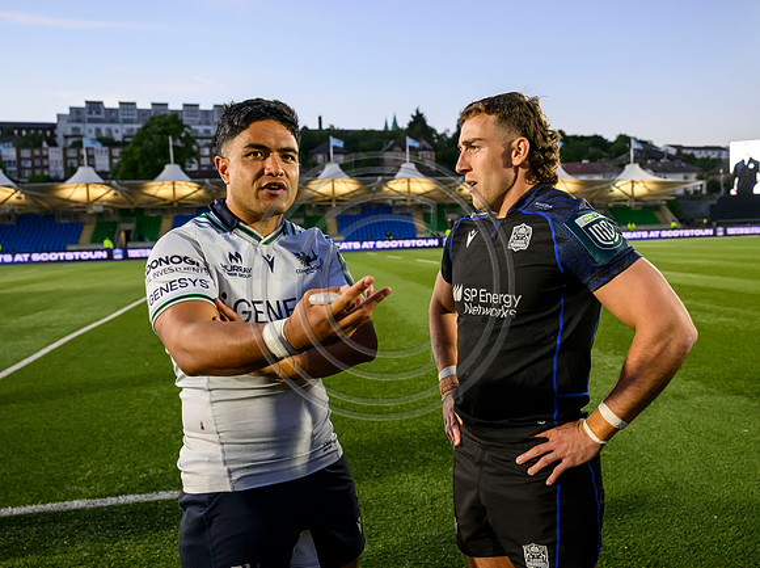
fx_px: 728
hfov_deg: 54.9
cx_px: 441
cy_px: 275
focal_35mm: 33
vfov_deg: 42.6
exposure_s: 1/1000
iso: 3200
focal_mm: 29.5
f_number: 4
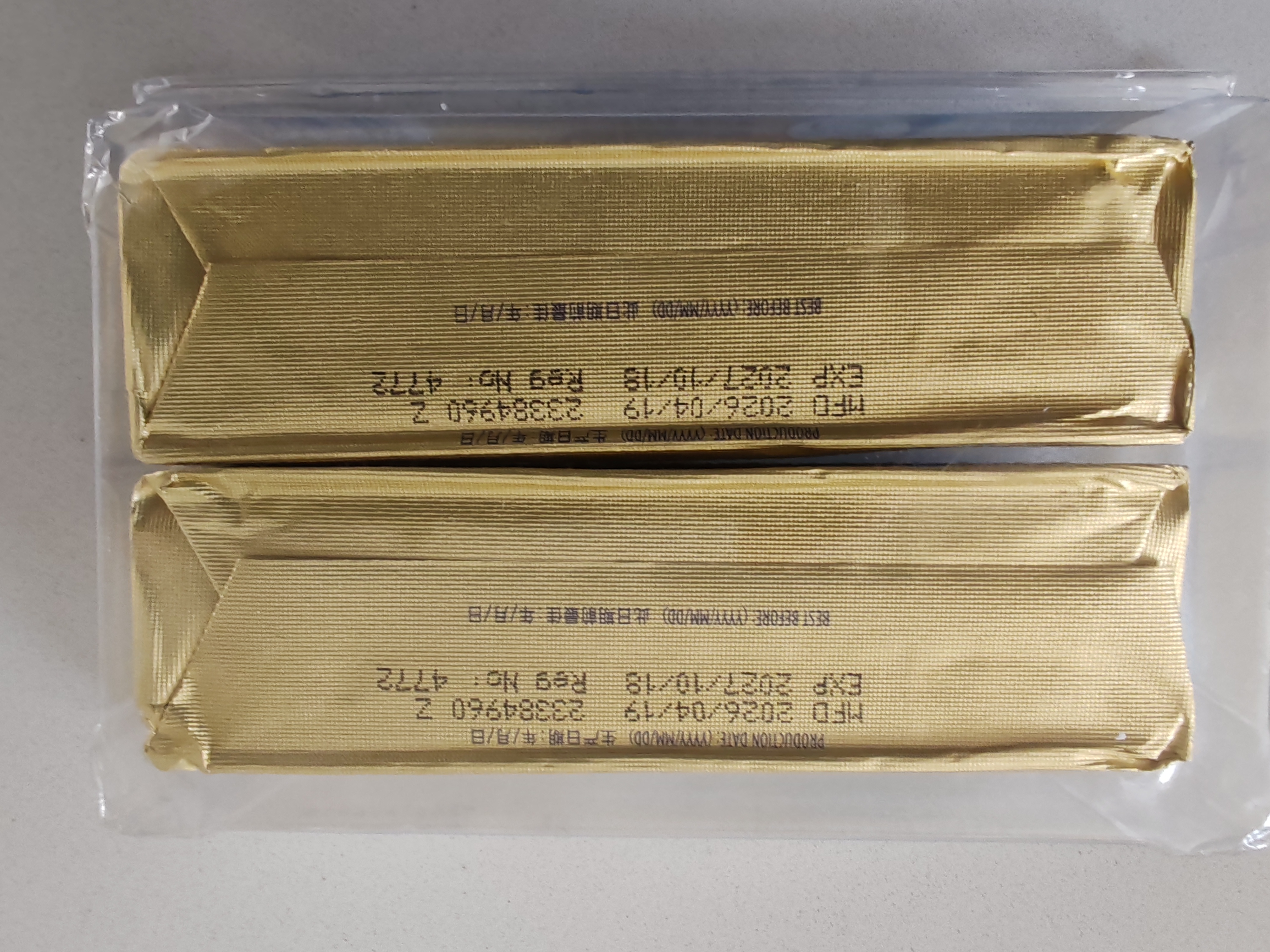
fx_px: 954
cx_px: 635
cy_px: 476
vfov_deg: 53.1
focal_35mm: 26
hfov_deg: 67.3
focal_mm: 1.96
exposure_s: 1/33
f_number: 2.2
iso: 320
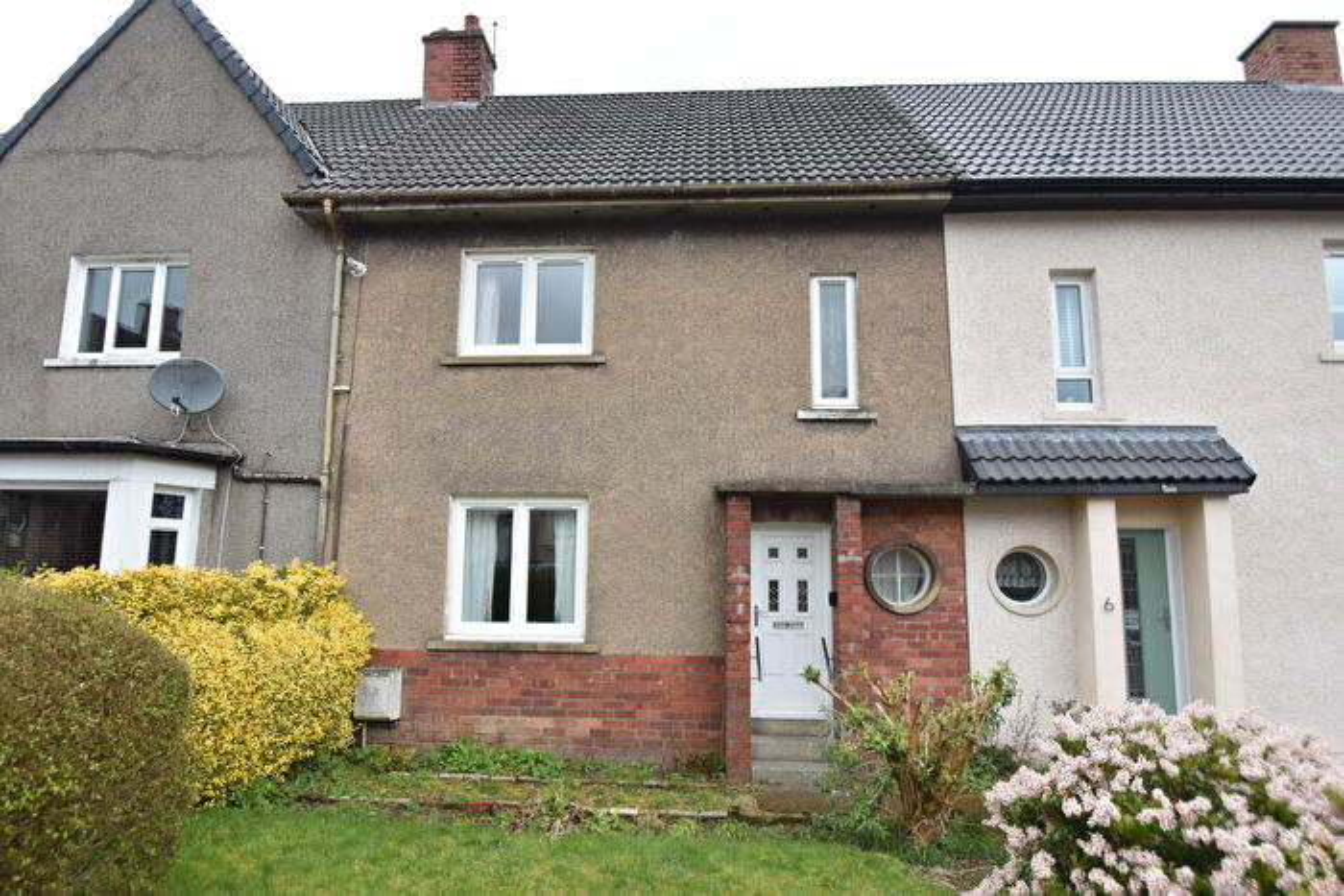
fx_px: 728
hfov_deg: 85.4
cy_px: 448
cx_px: 672
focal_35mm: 20
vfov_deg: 63.2
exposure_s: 1/250
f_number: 5
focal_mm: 13
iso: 400
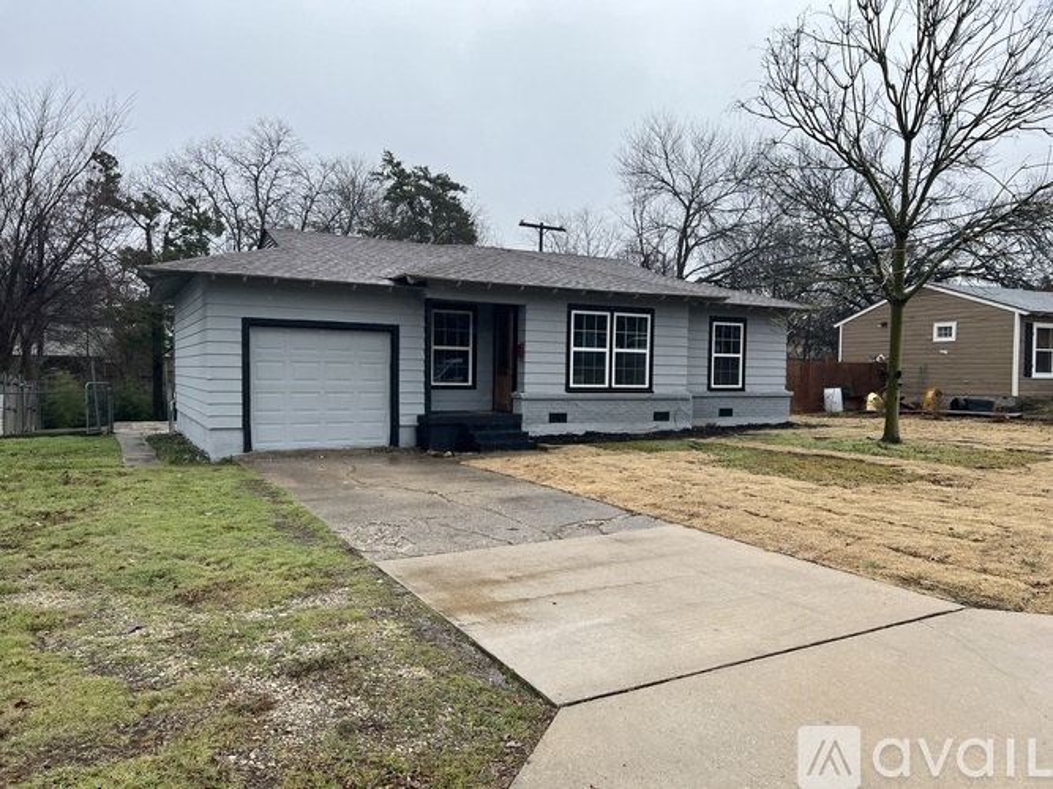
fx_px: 791
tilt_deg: -3.1
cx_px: 526
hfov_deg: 67.3
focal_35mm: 26
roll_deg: -0.4
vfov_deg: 53.0
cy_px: 394
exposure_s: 1/1751
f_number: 1.5
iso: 50
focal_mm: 5.7
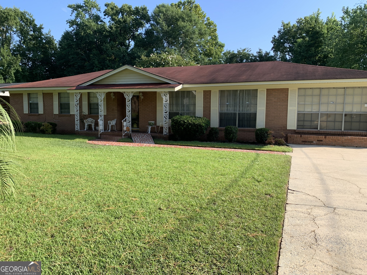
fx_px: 276
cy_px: 138
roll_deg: -0.8
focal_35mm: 26
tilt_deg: -6.2
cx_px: 184
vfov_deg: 53.1
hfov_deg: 67.3
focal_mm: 4.25
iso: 25
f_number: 1.8
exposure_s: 1/754
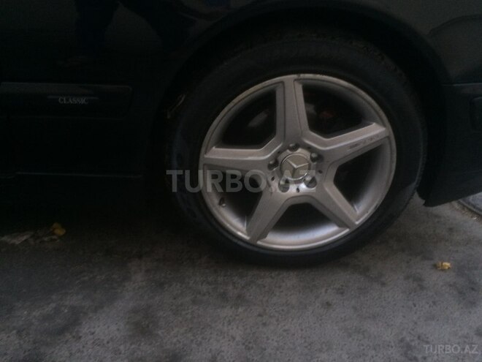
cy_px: 181
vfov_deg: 48.2
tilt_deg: -28.3
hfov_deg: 61.7
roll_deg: -0.9
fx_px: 404
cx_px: 241
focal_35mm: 29
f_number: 2.2
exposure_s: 1/17
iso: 100
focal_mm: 4.15
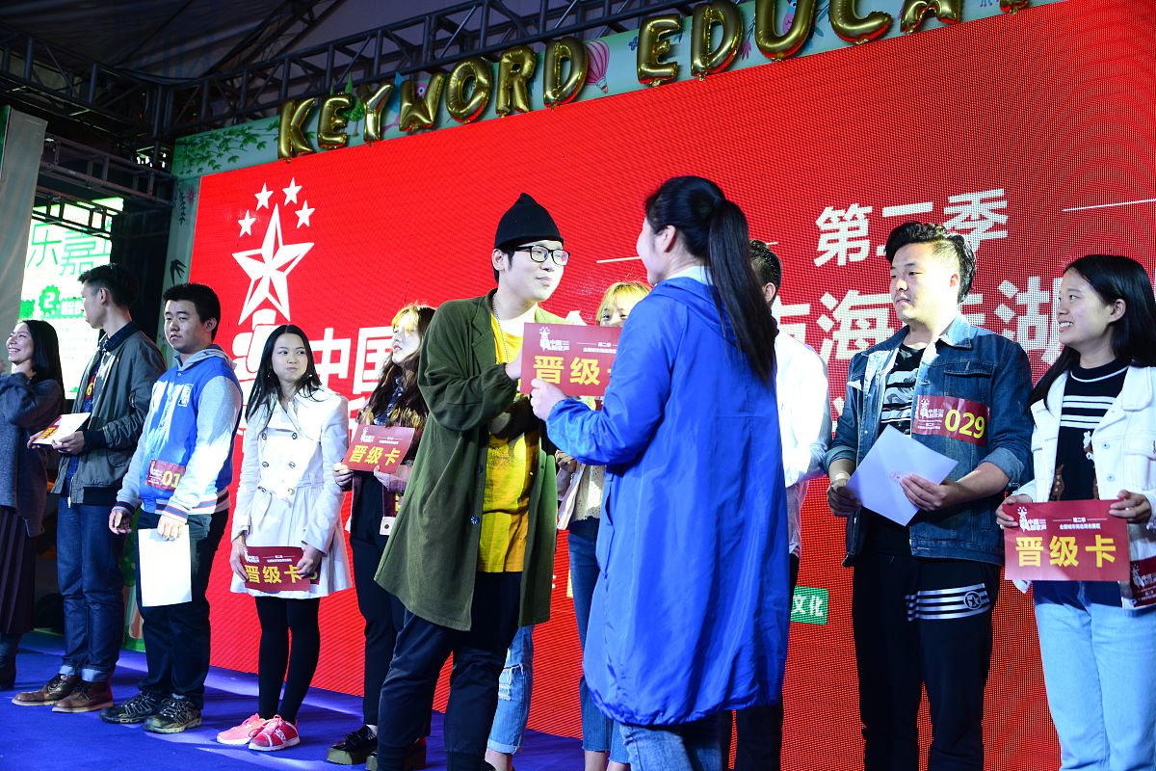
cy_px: 386
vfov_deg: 35.1
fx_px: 1220
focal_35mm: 38
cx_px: 578
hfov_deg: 50.7
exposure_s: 1/80
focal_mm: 38
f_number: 4
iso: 640
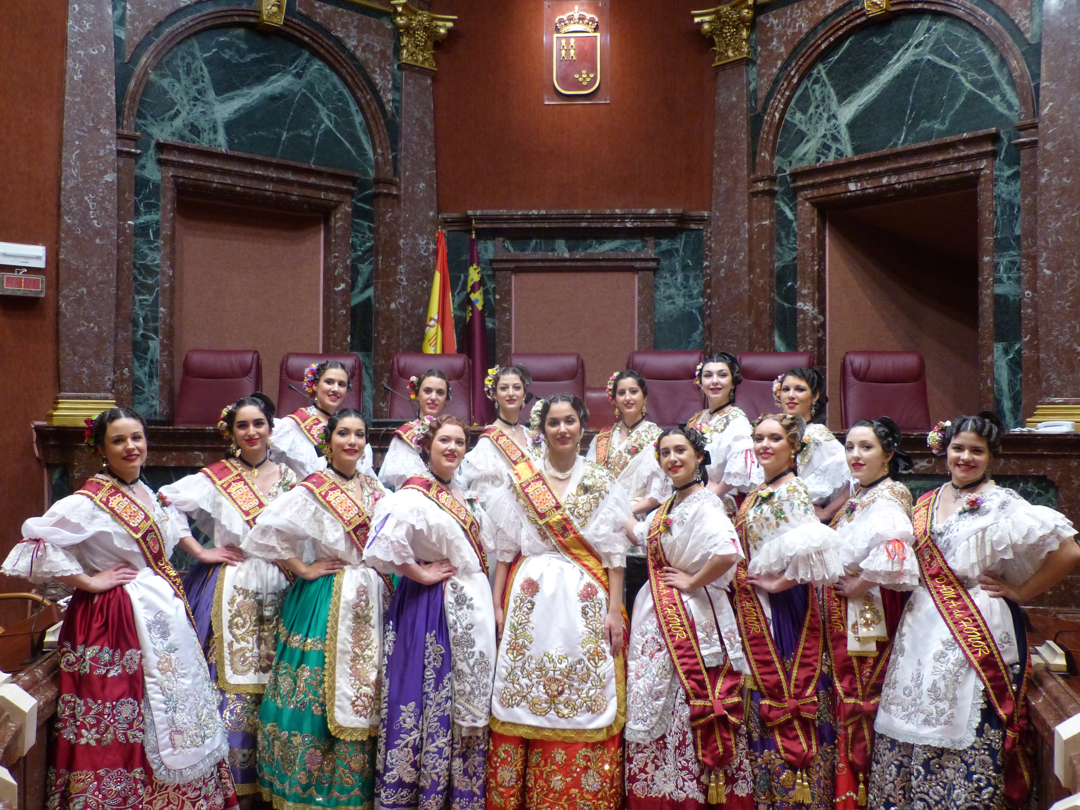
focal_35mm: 34
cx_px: 540
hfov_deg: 54.0
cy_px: 405
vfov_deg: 41.8
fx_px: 1061
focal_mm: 6
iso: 400
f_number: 2.8
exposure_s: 1/40
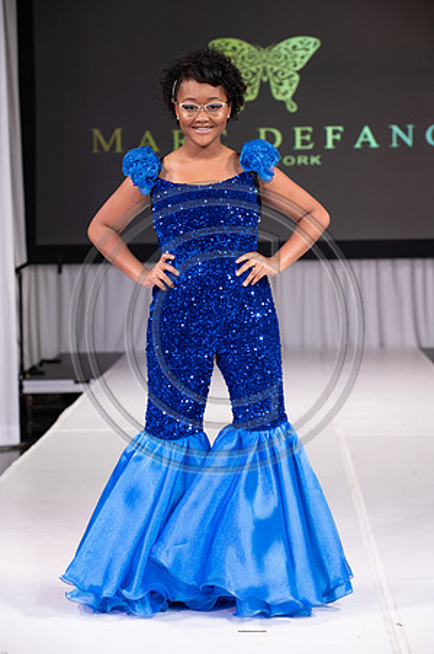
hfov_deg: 13.4
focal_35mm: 102
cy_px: 327
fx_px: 1849
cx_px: 217
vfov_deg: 20.0
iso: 2000
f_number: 5.6
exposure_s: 1/400
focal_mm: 102
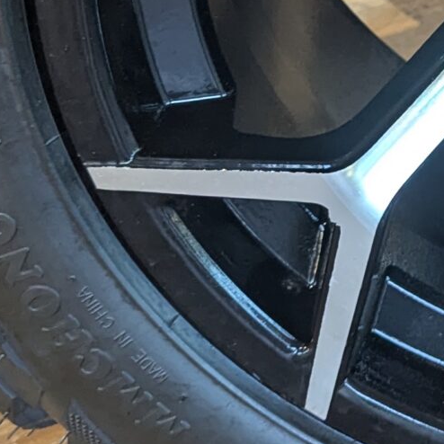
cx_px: 649
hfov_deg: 14.8
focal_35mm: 110
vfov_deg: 15.2
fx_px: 1596
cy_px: -117
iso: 562
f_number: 1.85
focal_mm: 6.81
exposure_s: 1/181
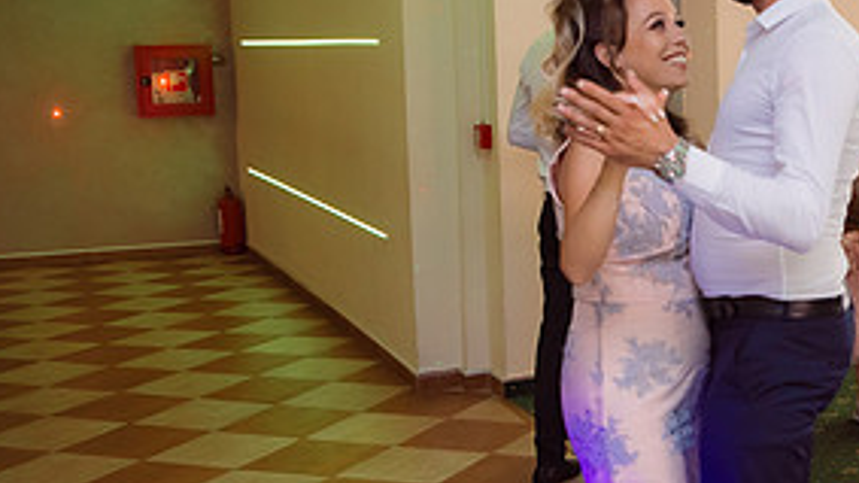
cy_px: 259
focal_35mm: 61
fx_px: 1389
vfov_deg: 19.7
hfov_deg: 31.7
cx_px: 862
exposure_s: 1/125
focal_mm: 24
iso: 1250
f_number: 2.8
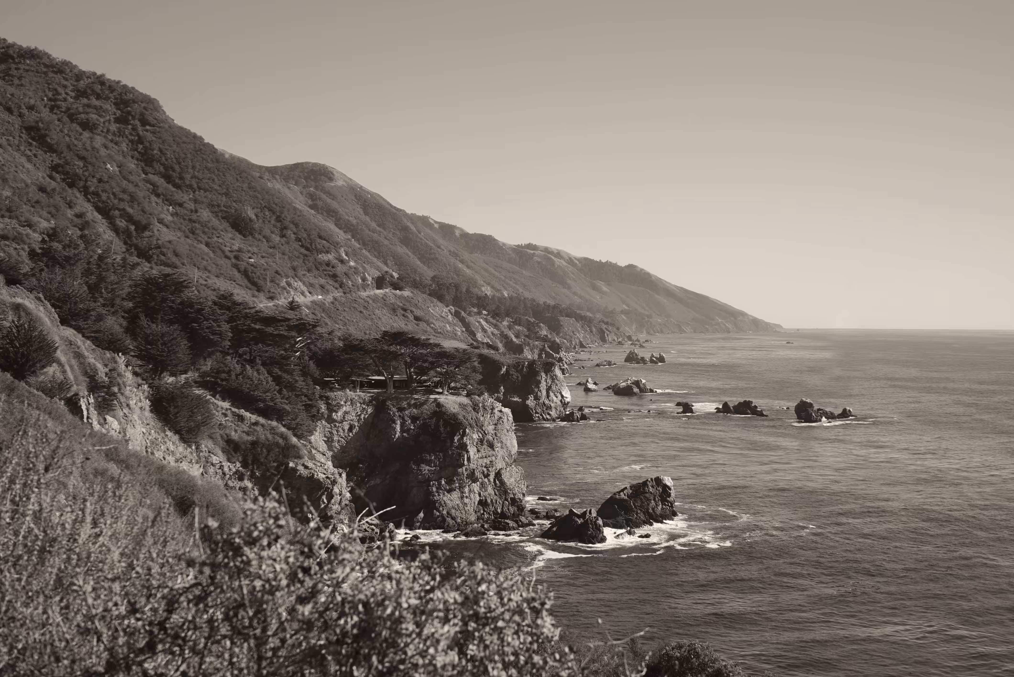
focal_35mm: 47
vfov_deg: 28.7
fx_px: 1324
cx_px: 507
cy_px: 338
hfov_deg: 41.9
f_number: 14
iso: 100
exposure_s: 1/125
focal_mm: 47
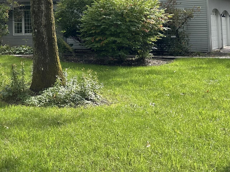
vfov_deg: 25.1
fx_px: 372
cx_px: -9
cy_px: 9
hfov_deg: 31.3
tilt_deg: +3.0
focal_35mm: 56
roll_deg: +0.8
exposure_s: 1/927
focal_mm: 6.86
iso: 80
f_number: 1.78
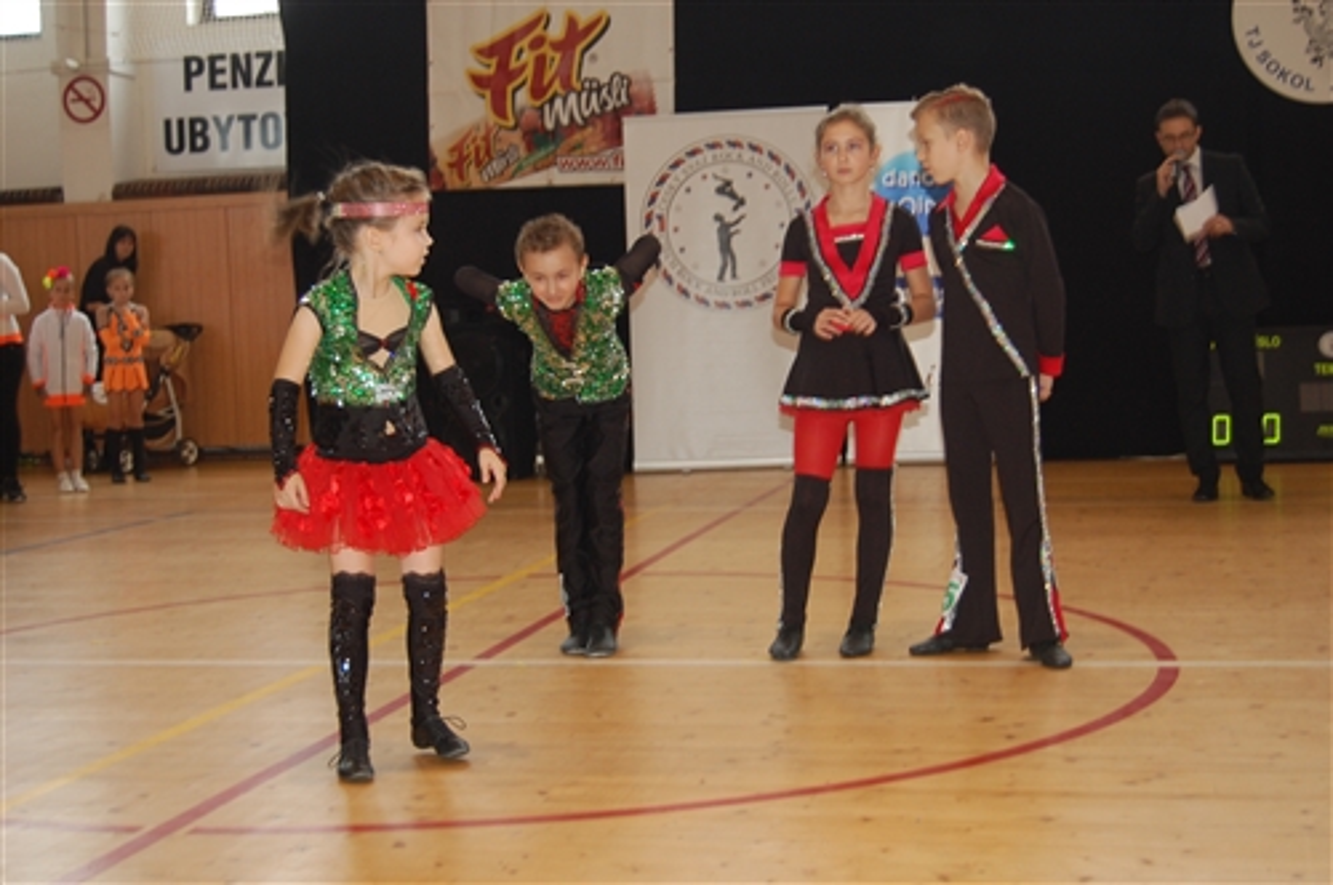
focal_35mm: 52
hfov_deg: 37.9
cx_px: 666
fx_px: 1941
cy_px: 442
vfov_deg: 25.7
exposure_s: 1/60
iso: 400
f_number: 4.8
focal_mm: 35
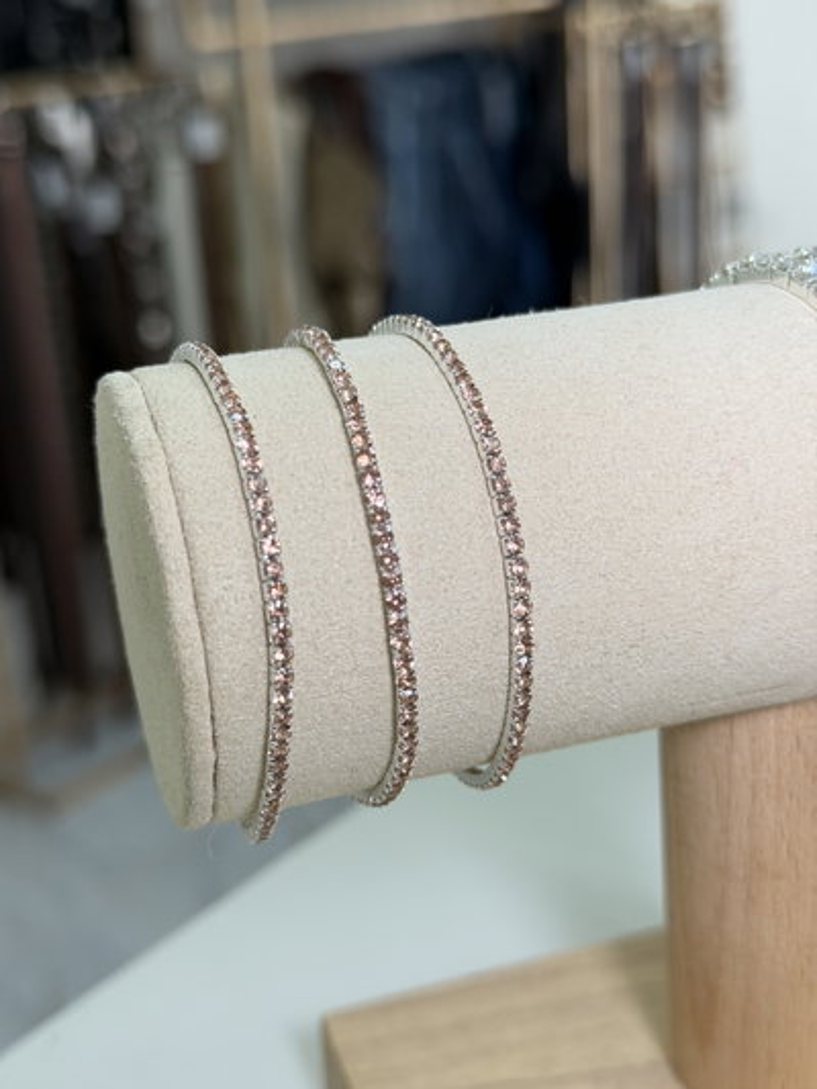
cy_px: 544
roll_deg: +4.0
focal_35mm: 48
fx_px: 1510
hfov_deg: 30.3
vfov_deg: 39.6
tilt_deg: -20.2
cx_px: 408
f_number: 1.78
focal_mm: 6.76
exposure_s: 1/100
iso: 80
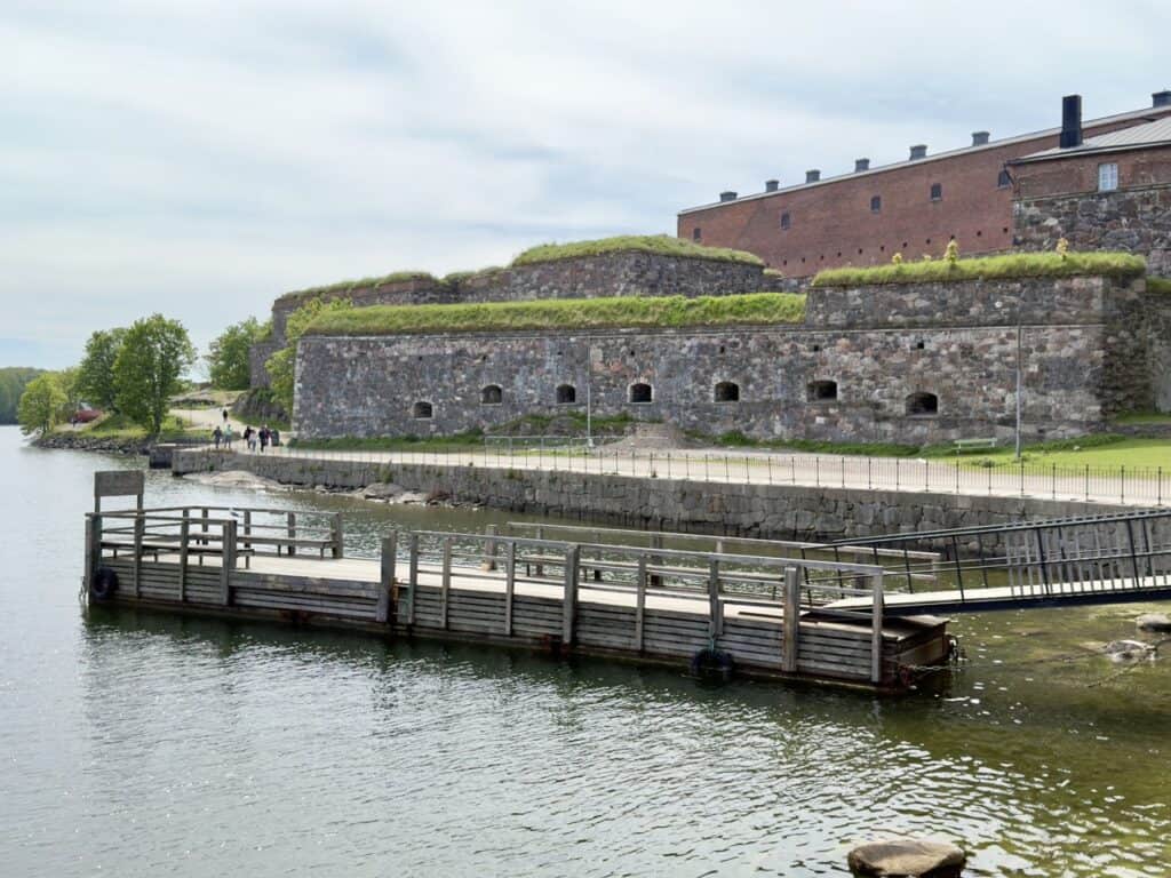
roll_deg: -0.2
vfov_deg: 36.8
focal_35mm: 39
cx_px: 586
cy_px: 439
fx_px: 1319
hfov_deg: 47.9
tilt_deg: -1.2
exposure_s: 1/2494
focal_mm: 6.76
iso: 100
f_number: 1.78
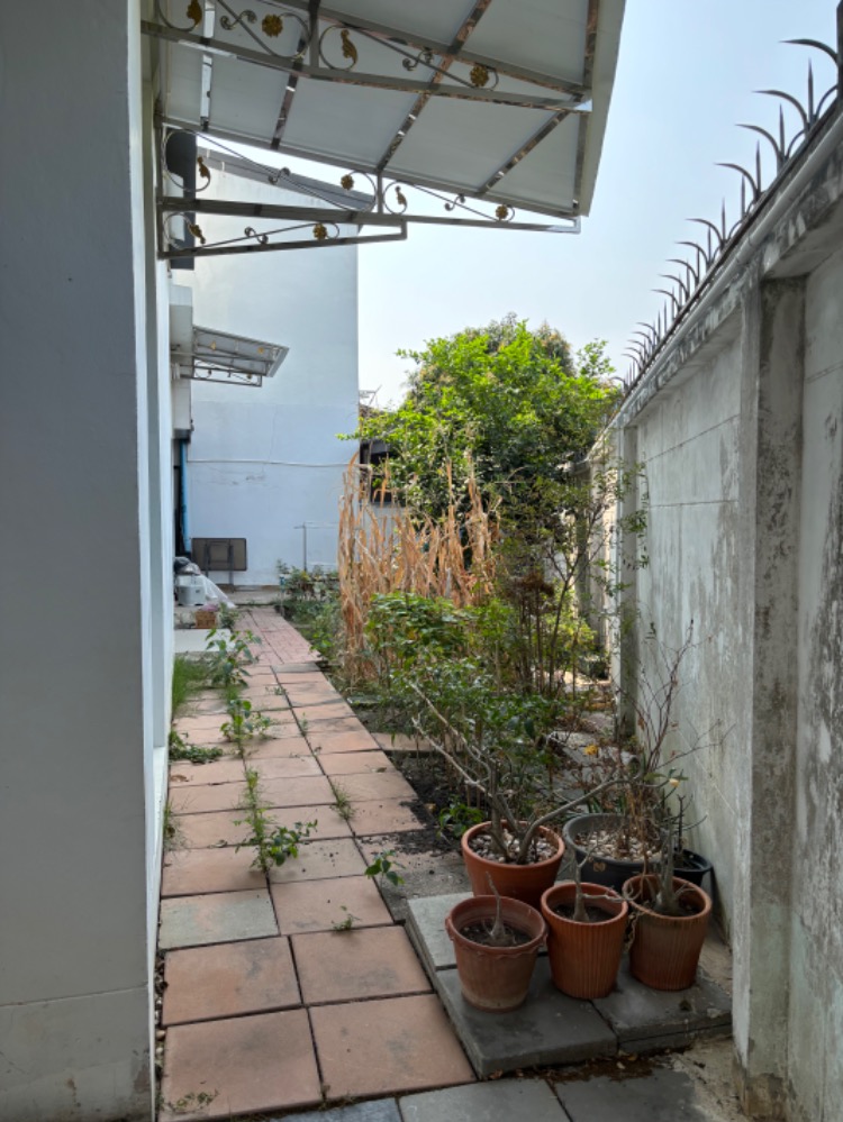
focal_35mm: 26
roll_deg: -0.4
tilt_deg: -3.6
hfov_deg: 53.1
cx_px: 422
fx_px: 844
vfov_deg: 67.3
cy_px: 561
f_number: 1.6
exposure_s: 1/1037
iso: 50
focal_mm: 5.96
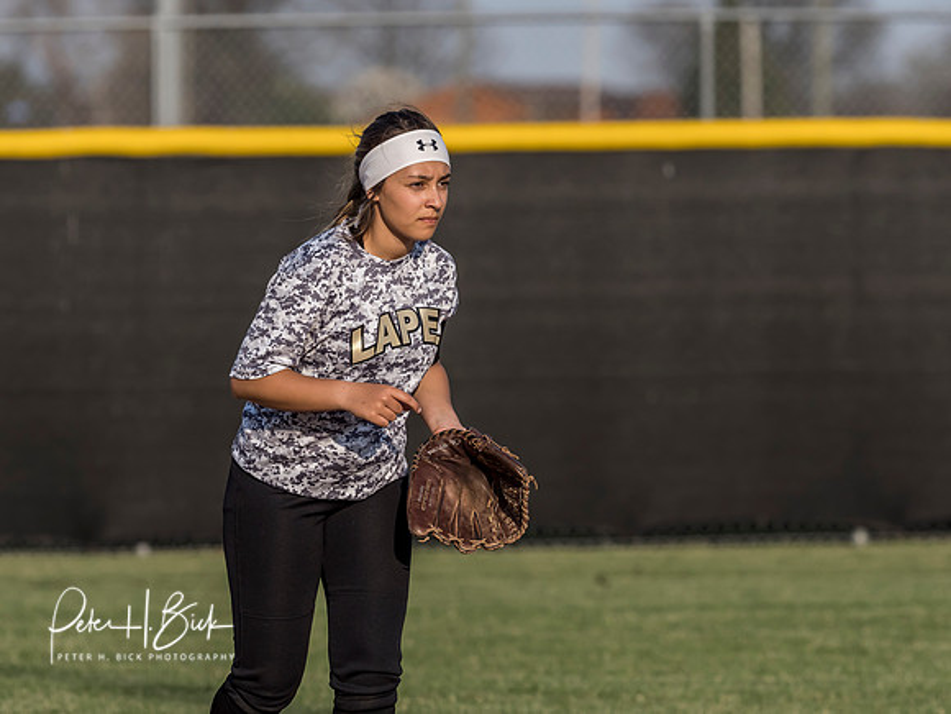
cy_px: 357
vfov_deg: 2.4
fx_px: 16874
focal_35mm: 614
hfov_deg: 3.2
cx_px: 476
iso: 400
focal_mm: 300
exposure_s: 1/1250
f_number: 6.3
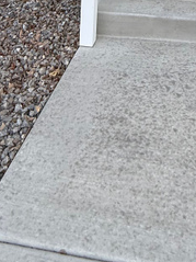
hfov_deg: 31.2
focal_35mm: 45
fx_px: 340
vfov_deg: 28.5
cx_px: 160
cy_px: -125
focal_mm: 2.22
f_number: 2.2
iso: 50
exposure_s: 1/455
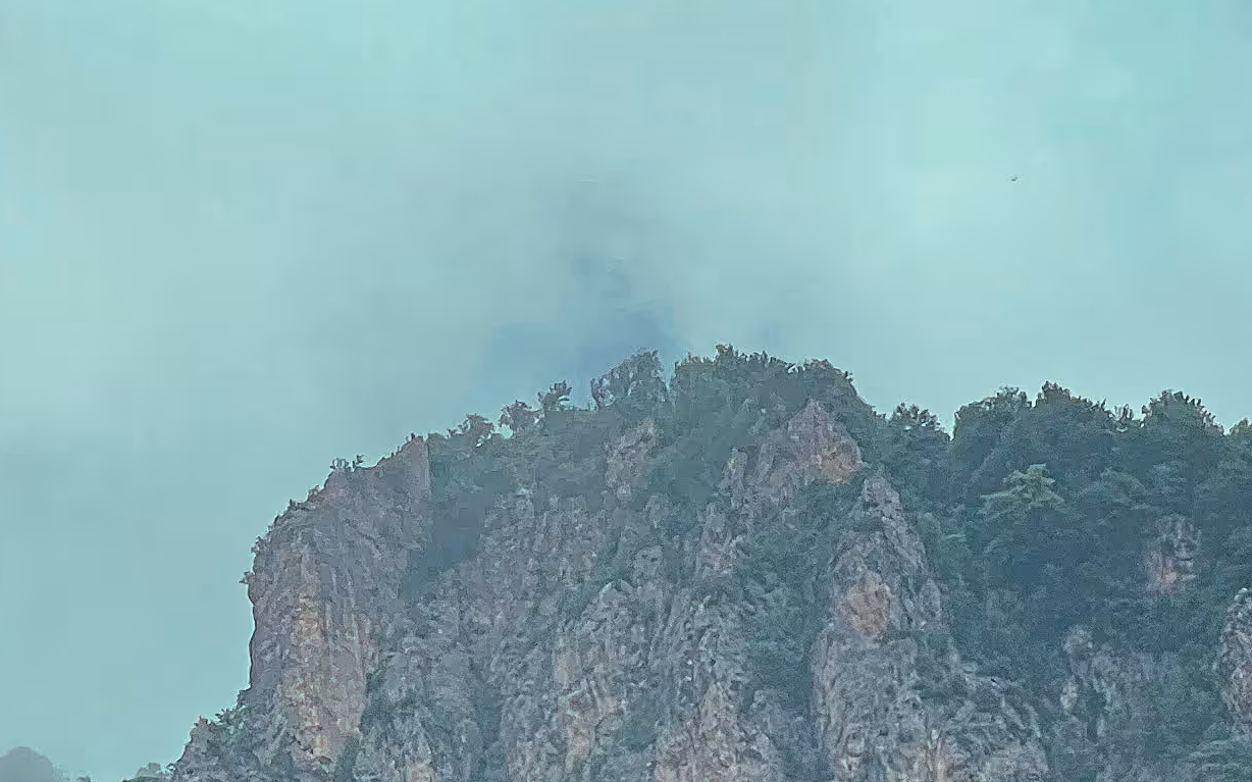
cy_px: 1660
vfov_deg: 4.8
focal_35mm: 268
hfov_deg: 7.8
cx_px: 566
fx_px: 9143
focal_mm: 9
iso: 32
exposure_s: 1/900
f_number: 2.8
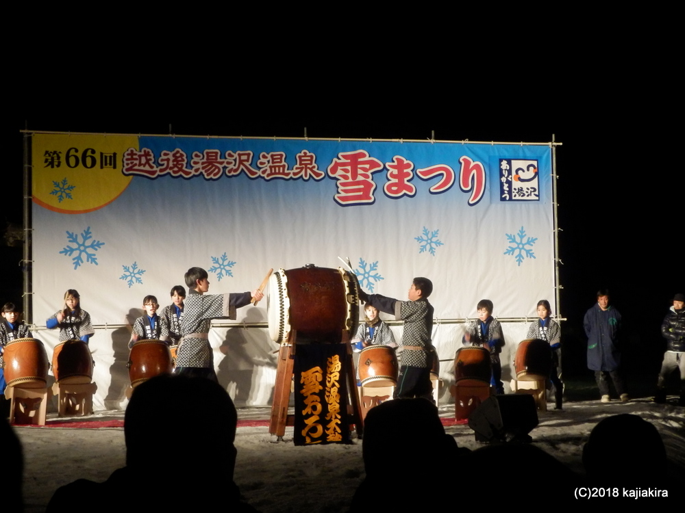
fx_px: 1504
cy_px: 256
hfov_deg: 25.7
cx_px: 342
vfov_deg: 19.4
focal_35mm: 76
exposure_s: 1/30
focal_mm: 13.5
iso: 800
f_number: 4.9
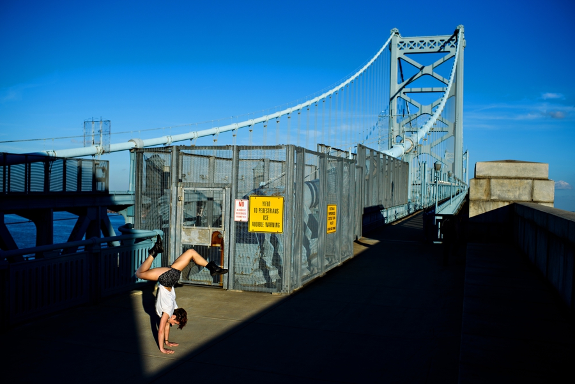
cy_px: 192
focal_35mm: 35
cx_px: 288
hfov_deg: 54.4
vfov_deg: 37.9
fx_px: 559
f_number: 2.8
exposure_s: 1/4000
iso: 100
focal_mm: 35
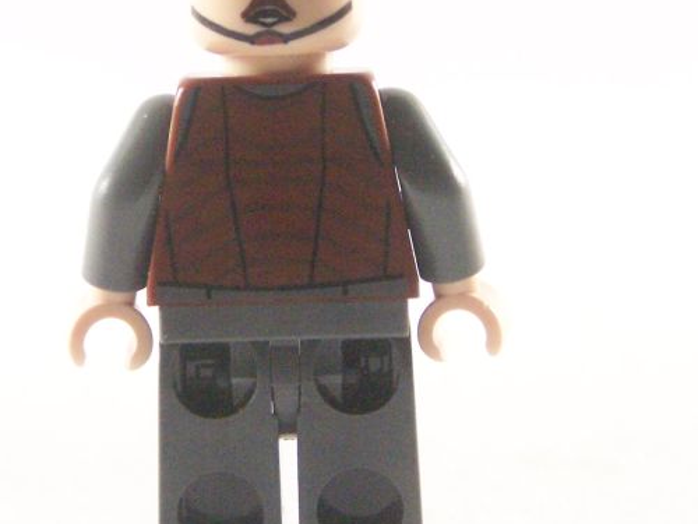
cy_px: 173
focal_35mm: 168
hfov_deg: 11.8
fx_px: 3388
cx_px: 290
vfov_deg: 8.8
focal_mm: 13.7
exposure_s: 1/60
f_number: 3.2
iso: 400
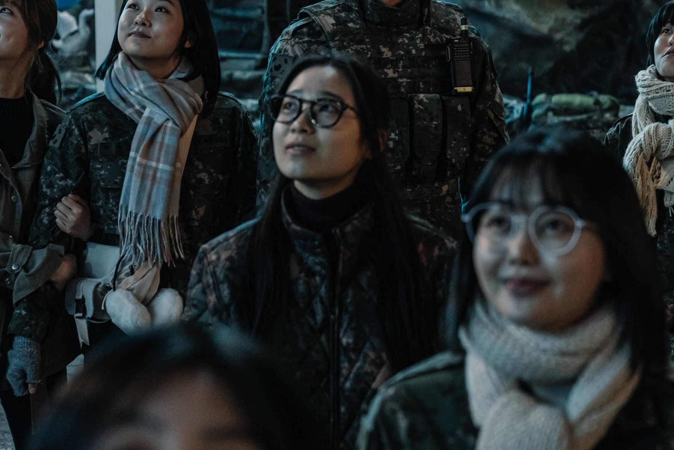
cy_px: 162
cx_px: 351
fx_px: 2078
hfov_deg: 18.4
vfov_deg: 12.3
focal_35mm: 111
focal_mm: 70
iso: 2000
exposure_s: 1/125
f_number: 4
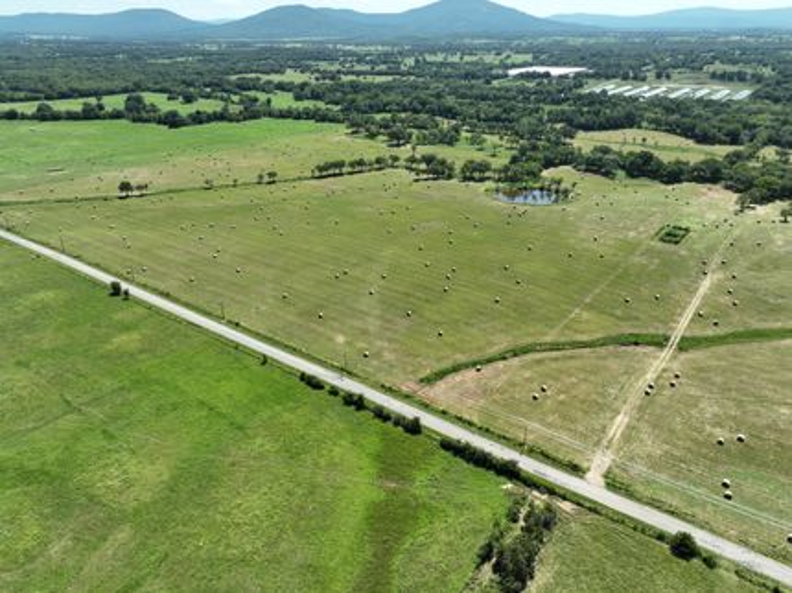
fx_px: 549
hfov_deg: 71.6
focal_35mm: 24
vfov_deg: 56.8
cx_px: 396
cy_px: 296
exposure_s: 1/1250
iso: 100
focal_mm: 12.29
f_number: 2.8
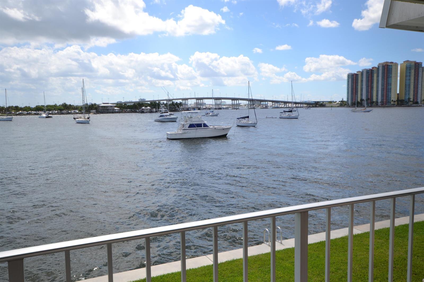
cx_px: 212
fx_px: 353
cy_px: 141
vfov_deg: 43.6
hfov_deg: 61.9
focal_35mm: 30
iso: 100
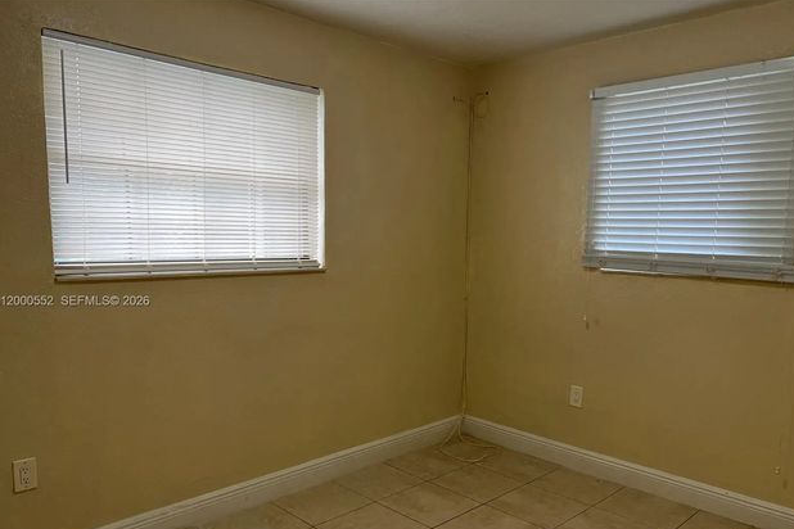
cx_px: 401
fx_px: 618
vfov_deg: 46.3
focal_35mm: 28
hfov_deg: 65.5
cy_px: 302
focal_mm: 5.7
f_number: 1.5
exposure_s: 1/120
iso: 80
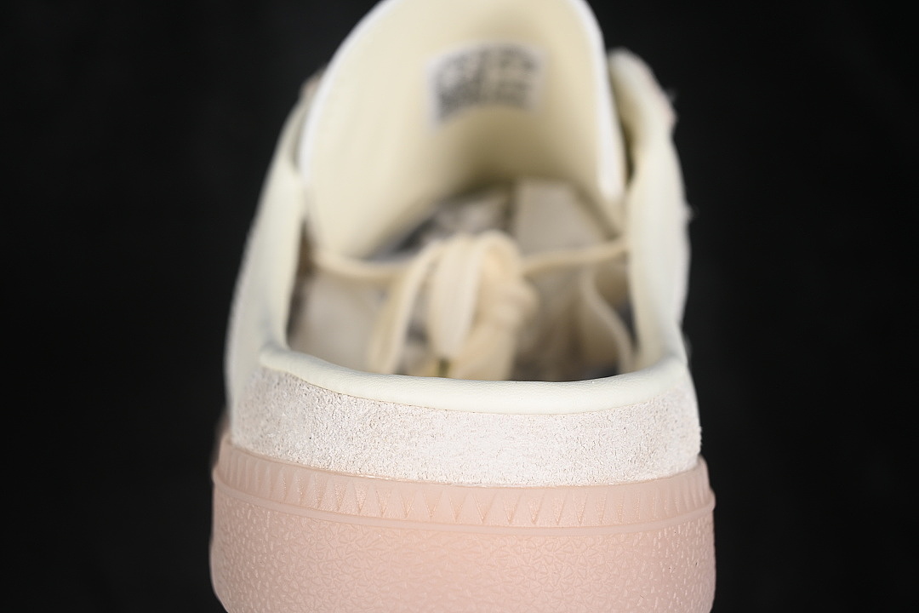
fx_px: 1914
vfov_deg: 18.2
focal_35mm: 75
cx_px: 460
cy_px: 306
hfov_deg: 27.0
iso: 160
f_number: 7.1
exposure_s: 1/80
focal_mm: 50
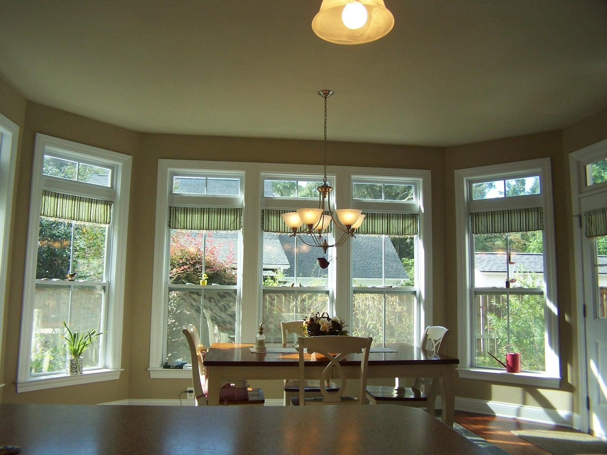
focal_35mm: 38
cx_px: 304
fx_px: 666
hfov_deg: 49.0
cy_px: 228
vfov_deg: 37.7
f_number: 2.8
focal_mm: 6.3
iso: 80
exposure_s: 1/90
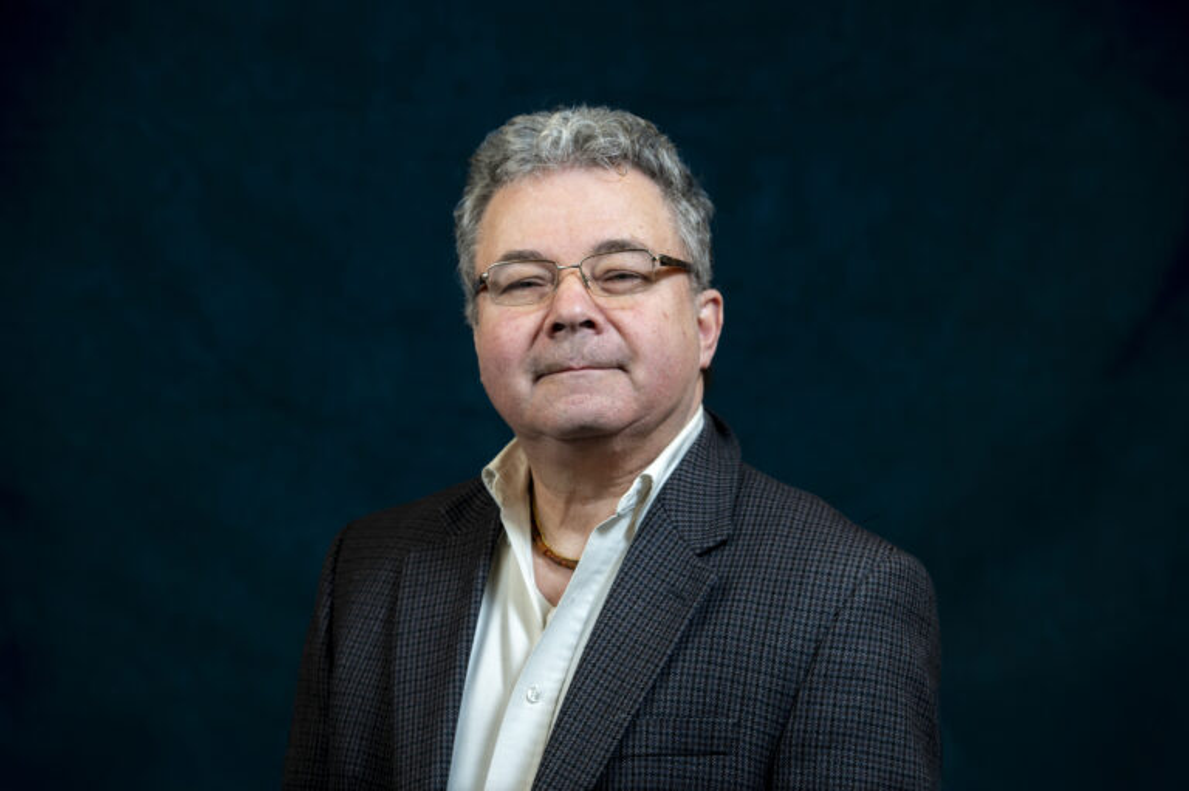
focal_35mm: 112
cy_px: 396
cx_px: 594
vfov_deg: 12.2
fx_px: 3697
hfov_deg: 18.3
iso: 400
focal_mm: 112
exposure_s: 1/200
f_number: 5
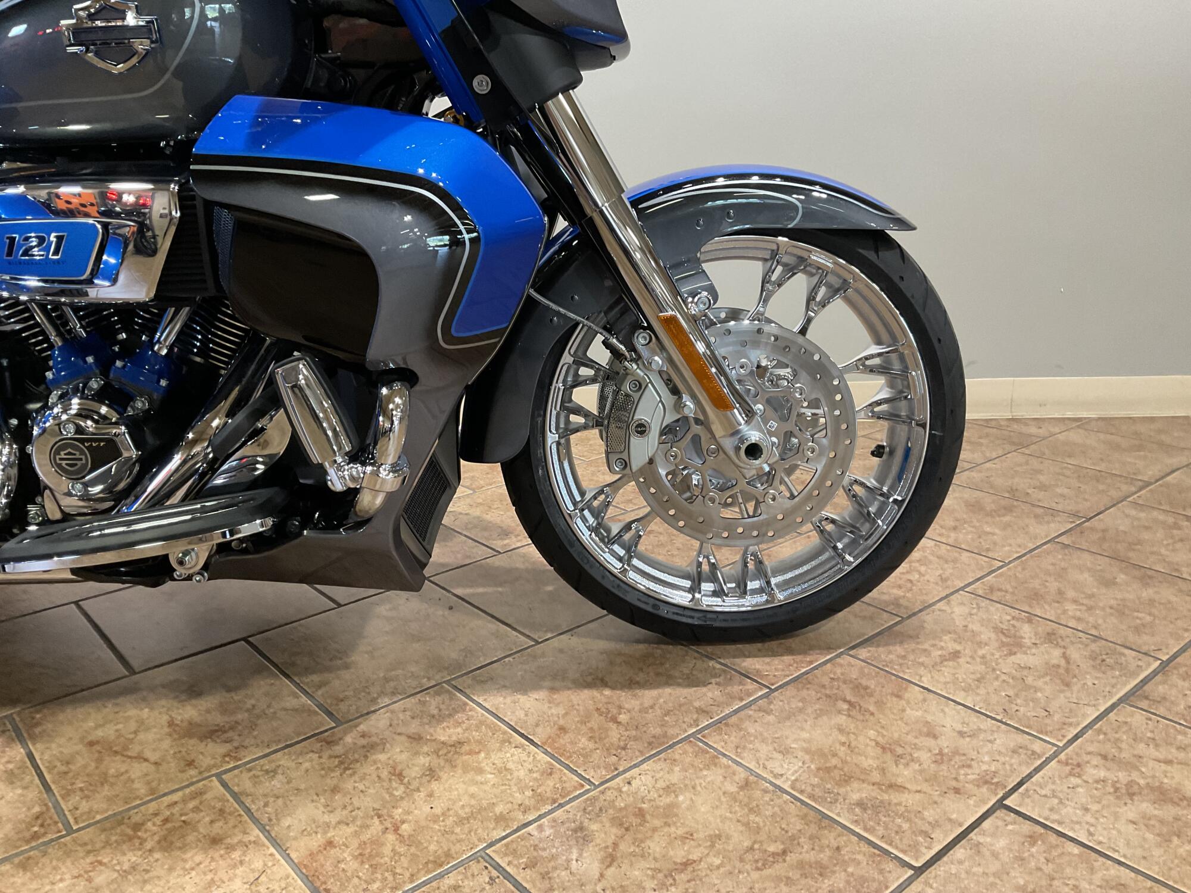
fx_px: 998
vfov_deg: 48.2
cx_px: 596
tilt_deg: -17.2
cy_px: 446
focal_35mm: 29
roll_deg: +0.7
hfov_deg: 61.7
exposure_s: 1/60
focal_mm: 3
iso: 160
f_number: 1.8
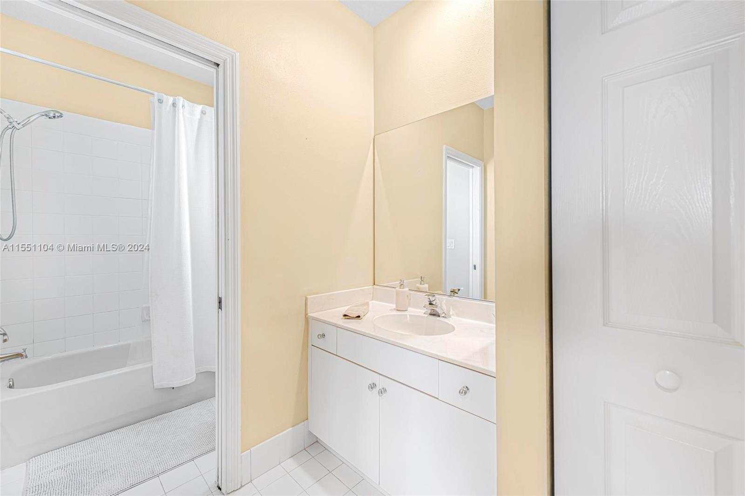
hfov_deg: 104.3
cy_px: 248
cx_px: 372
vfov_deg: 81.2
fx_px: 290
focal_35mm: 14
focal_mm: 14
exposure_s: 1/10
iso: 200
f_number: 6.3
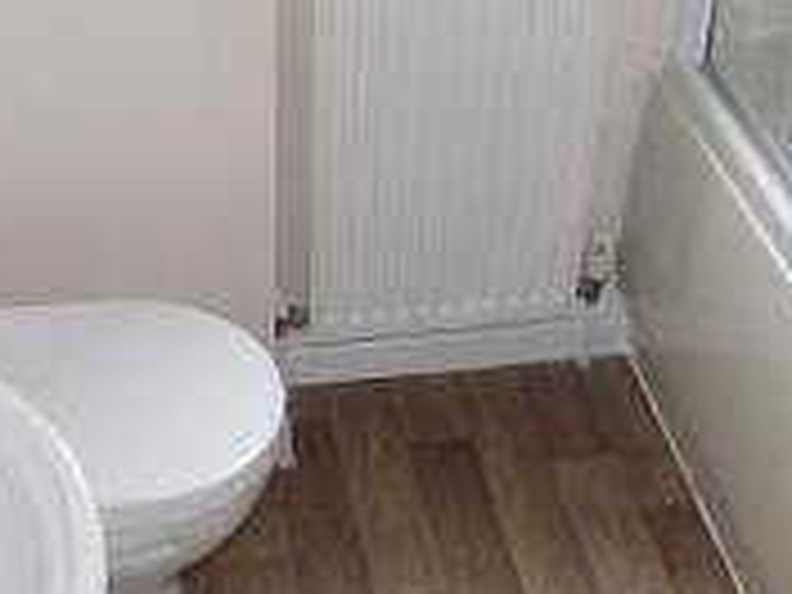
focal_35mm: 76
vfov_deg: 19.3
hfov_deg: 25.6
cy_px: 191
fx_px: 1739
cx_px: 317
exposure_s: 1/30
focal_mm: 4
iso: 200
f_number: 3
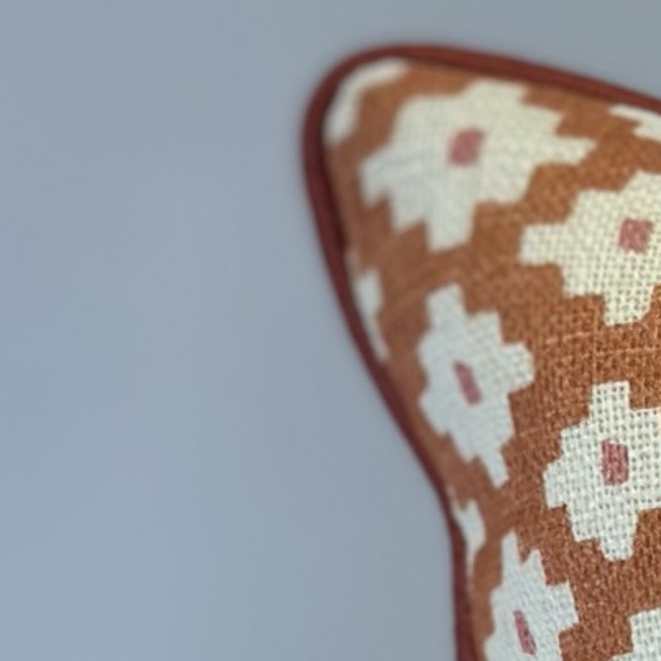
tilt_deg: -19.0
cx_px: 987
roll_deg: +0.4
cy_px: 904
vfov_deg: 8.0
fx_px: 4666
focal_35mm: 216
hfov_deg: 7.9
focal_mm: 6.86
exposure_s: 1/345
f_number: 1.78
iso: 80
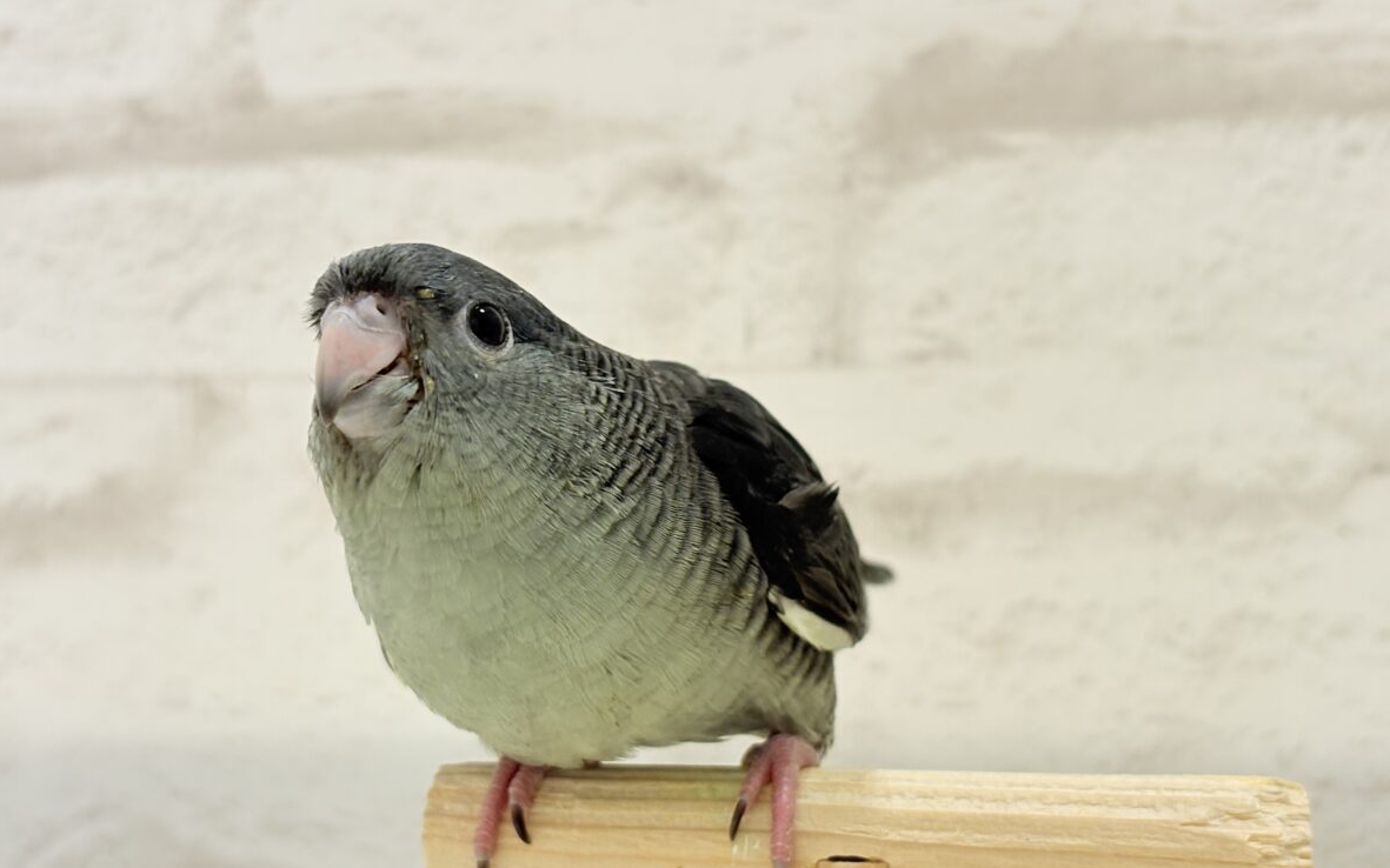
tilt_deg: -0.3
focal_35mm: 56
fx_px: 2121
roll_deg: +2.1
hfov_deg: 36.3
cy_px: 434
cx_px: 703
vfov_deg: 23.1
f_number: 1.6
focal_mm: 5.96
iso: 50
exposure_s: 1/50
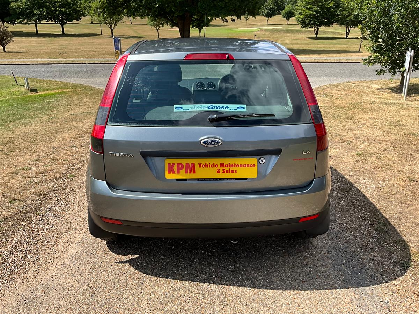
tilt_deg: -22.1
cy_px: 157
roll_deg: -1.4
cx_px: 210
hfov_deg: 61.7
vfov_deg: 48.2
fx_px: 351
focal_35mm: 29
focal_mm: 3
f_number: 1.8
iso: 25
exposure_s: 1/1144
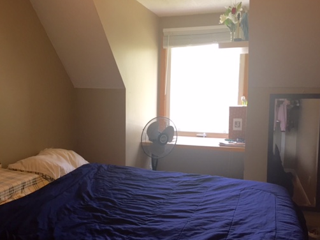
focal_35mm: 37
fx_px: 342
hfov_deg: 49.9
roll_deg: -0.8
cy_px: 129
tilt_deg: -7.0
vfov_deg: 38.6
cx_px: 132
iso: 64
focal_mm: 4.15
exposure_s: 1/30
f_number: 2.2
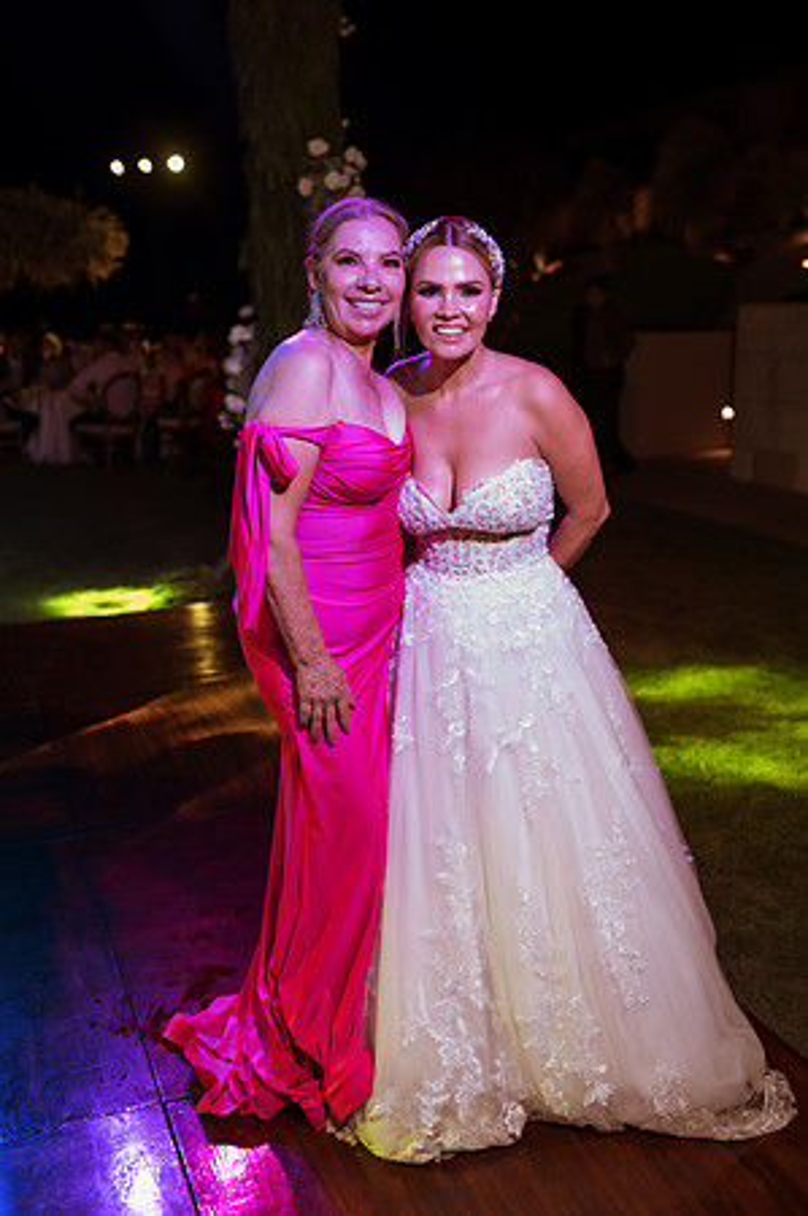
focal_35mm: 35
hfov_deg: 37.8
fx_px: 1181
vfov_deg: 54.5
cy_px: 608
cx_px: 404
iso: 1600
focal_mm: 35
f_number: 2.5
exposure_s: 1/200
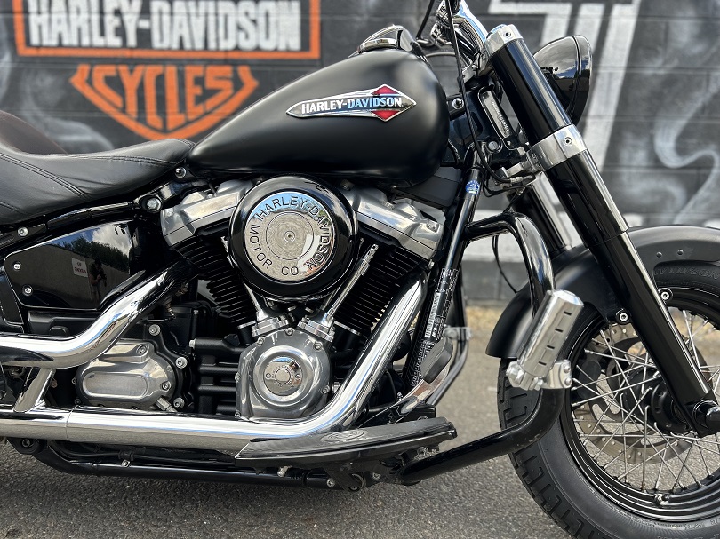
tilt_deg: -10.5
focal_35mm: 26
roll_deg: -1.0
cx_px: 360
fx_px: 541
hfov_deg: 67.3
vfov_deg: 53.0
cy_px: 270
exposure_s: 1/296
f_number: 1.5
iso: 50
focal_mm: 5.7
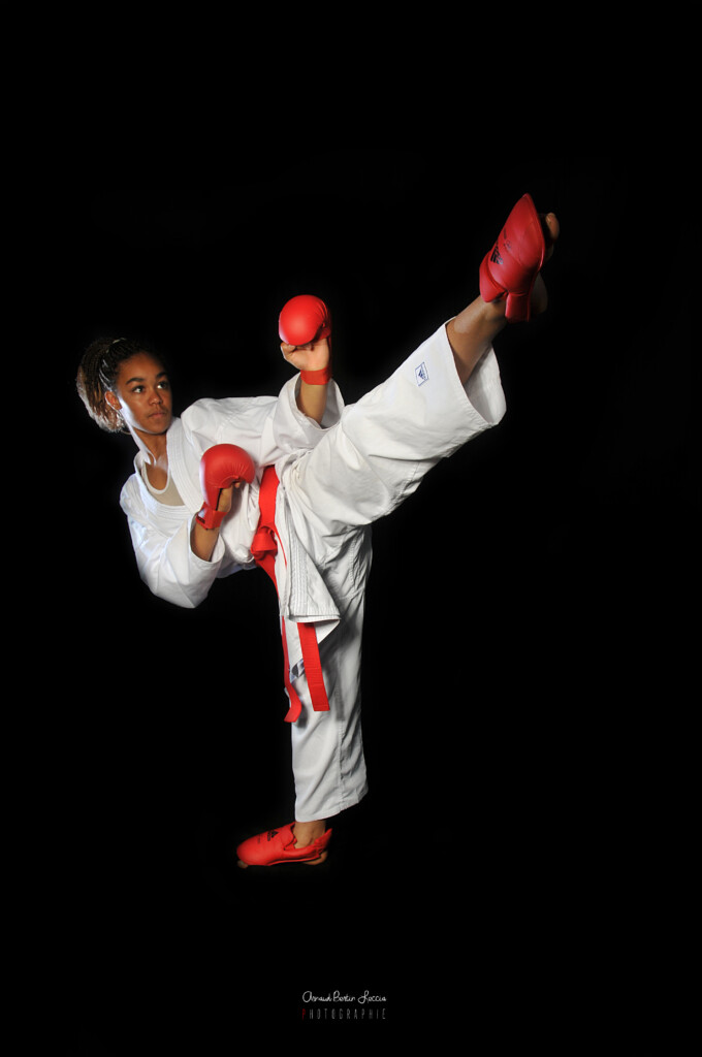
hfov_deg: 43.5
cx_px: 351
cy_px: 528
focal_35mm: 30
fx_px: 880
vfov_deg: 62.0
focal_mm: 20
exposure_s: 1/200
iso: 160
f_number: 10
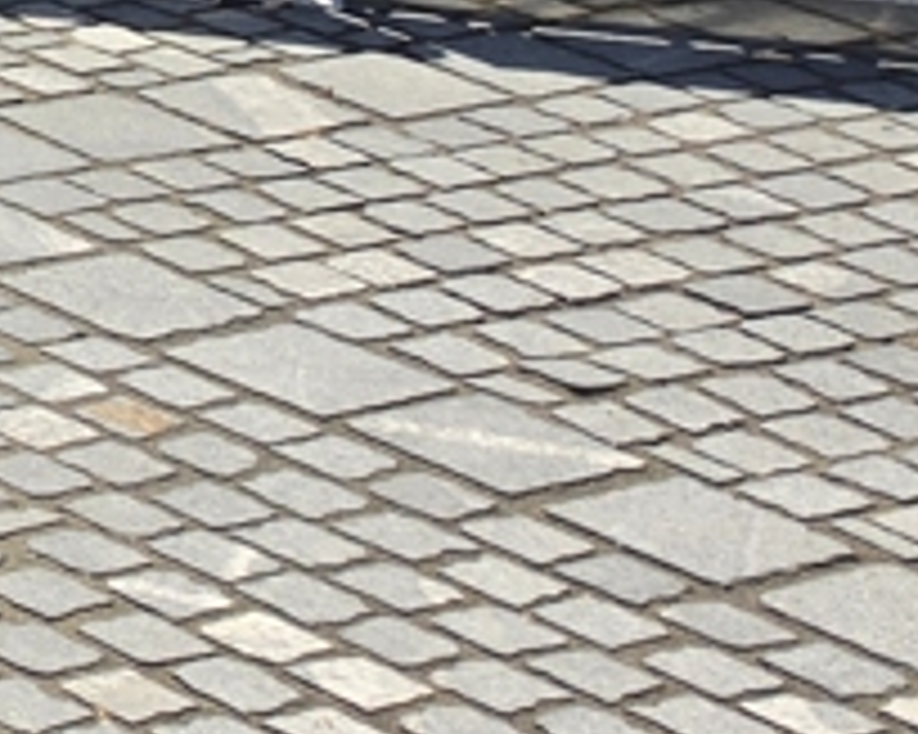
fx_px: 2987
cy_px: -896
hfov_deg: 13.5
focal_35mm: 110
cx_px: -1188
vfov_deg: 11.9
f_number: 1.4
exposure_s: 1/6352
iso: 64
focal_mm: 6.5
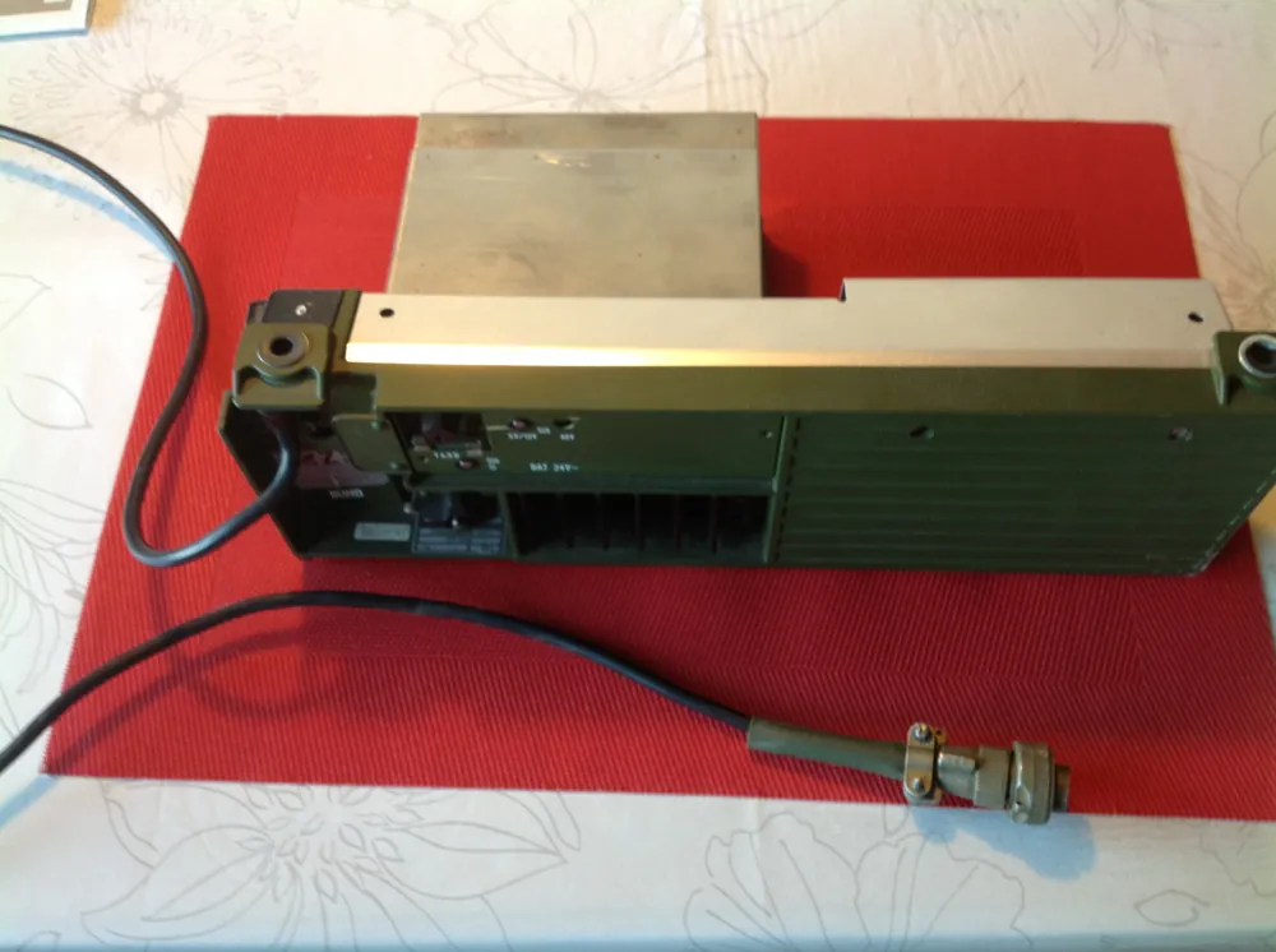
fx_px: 1288
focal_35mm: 35
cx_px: 638
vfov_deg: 40.6
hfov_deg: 52.7
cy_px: 476
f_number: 2.4
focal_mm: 4.28
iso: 50
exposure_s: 1/15
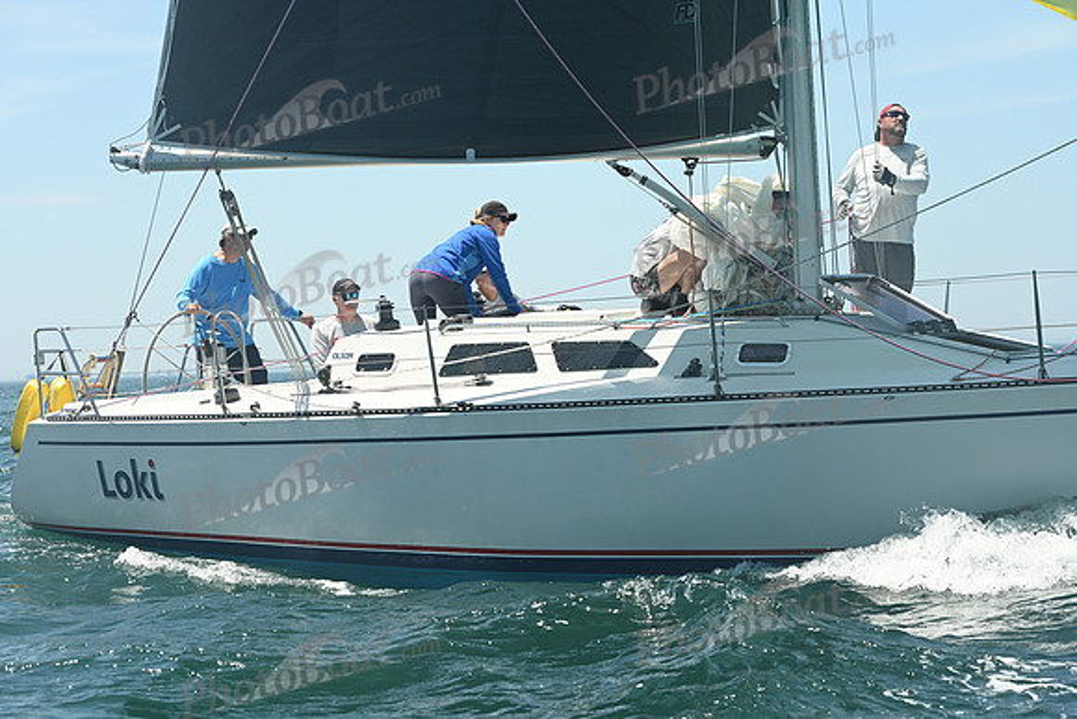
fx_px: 2843
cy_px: 360
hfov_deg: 21.5
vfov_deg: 14.4
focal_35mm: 95
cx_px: 538
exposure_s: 1/1000
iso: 320
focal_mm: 95
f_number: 7.1
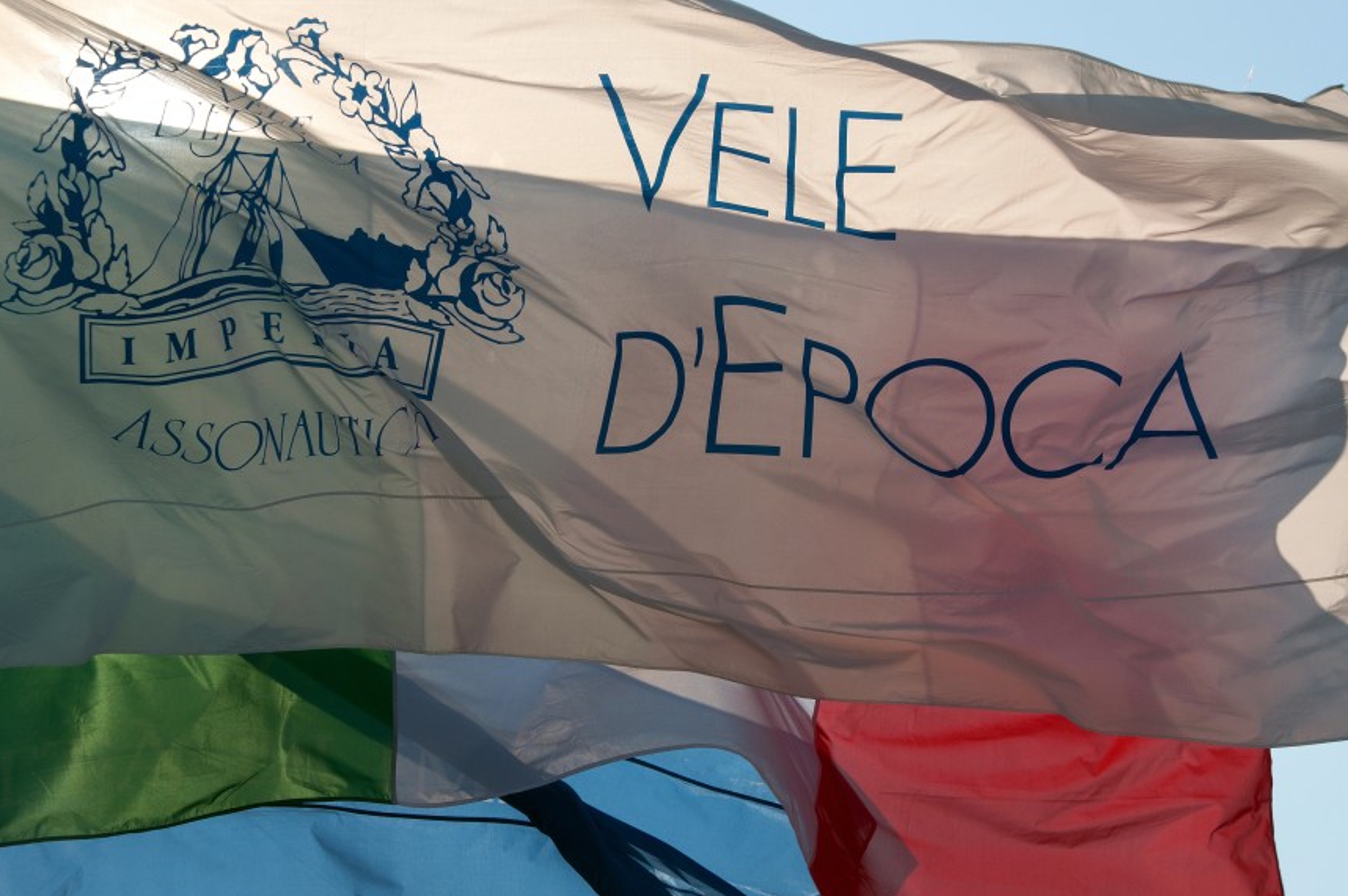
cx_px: 613
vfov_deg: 12.3
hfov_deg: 18.4
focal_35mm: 111
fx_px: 4152
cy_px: 384
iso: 200
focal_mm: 62
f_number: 16
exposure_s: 1/500
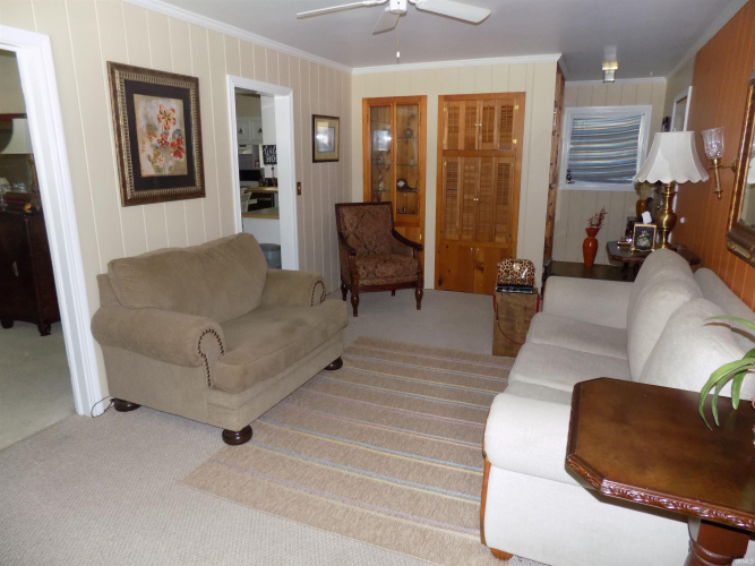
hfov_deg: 73.9
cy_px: 283
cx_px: 378
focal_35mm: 23
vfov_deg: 58.9
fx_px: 502
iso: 250
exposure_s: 1/30
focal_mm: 4
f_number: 3.1
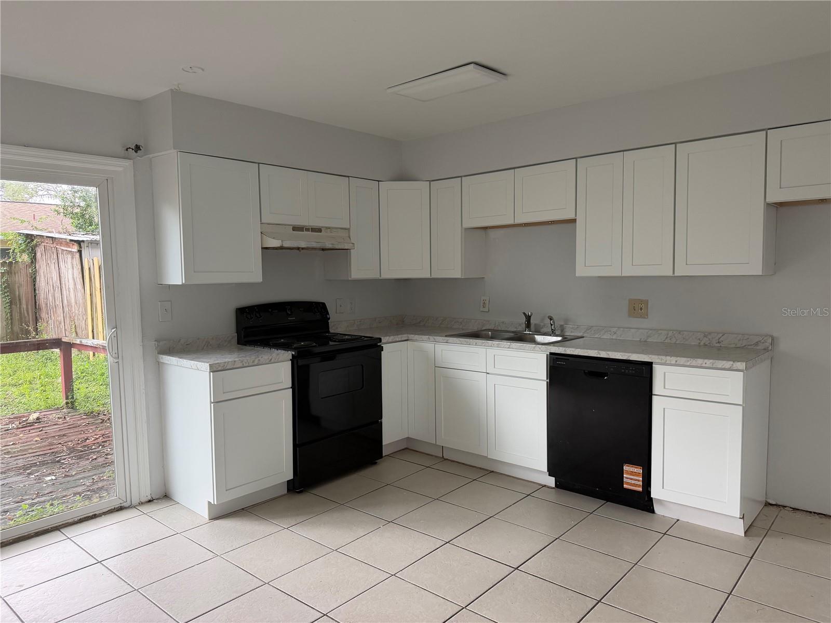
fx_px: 576
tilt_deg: -4.8
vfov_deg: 56.8
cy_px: 312
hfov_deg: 71.6
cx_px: 416
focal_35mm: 24
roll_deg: +1.0
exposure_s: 1/108
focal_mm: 6.76
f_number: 1.78
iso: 200
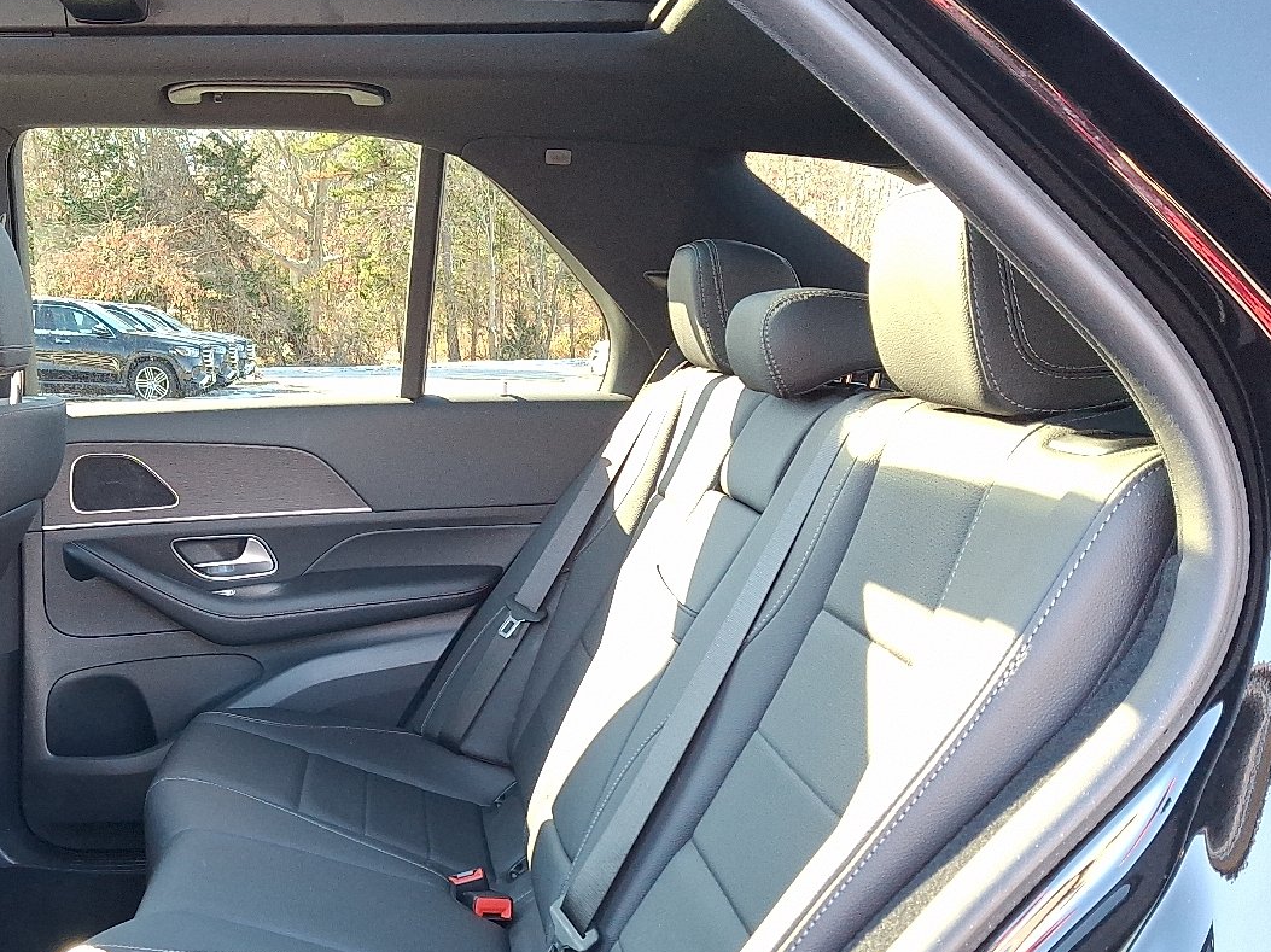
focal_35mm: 38
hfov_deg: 47.7
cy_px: 689
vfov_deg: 37.0
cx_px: 367
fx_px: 1395
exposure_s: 1/120
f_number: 1.8
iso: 217
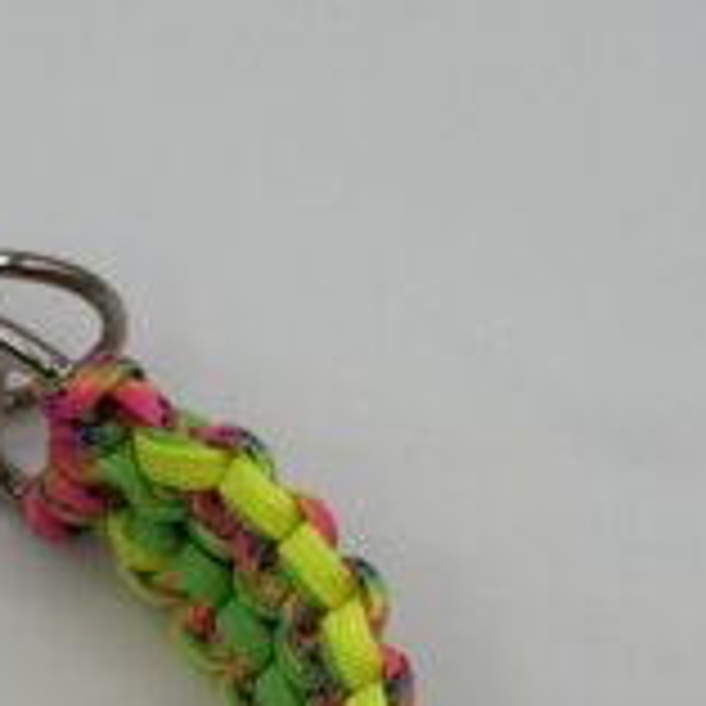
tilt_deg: -69.5
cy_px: 935
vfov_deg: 10.5
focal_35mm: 162
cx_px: -297
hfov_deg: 10.5
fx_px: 3738
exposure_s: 1/2865
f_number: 1.78
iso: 64
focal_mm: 6.76
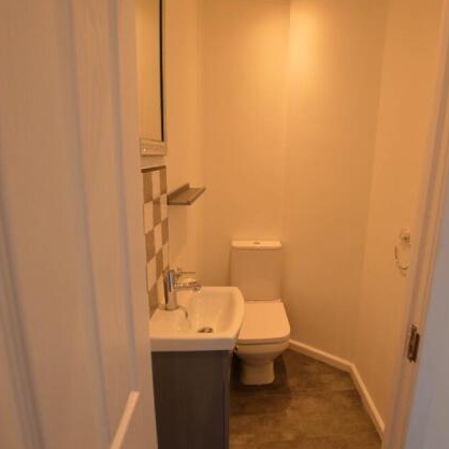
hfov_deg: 73.1
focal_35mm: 20
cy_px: 229
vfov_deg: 74.8
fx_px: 293
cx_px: 290
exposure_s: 1/60
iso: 400
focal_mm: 10
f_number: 4
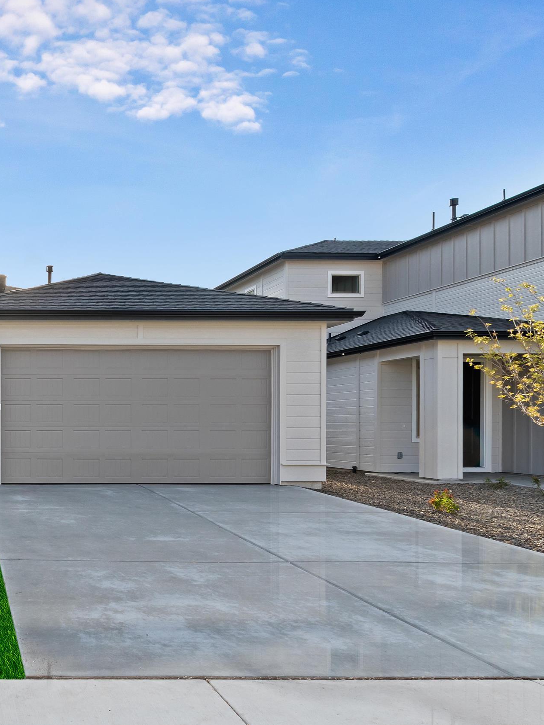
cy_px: 429
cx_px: -29
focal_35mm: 28
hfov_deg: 41.5
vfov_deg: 63.0
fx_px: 587
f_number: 11
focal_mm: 11
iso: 320
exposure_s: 1/50
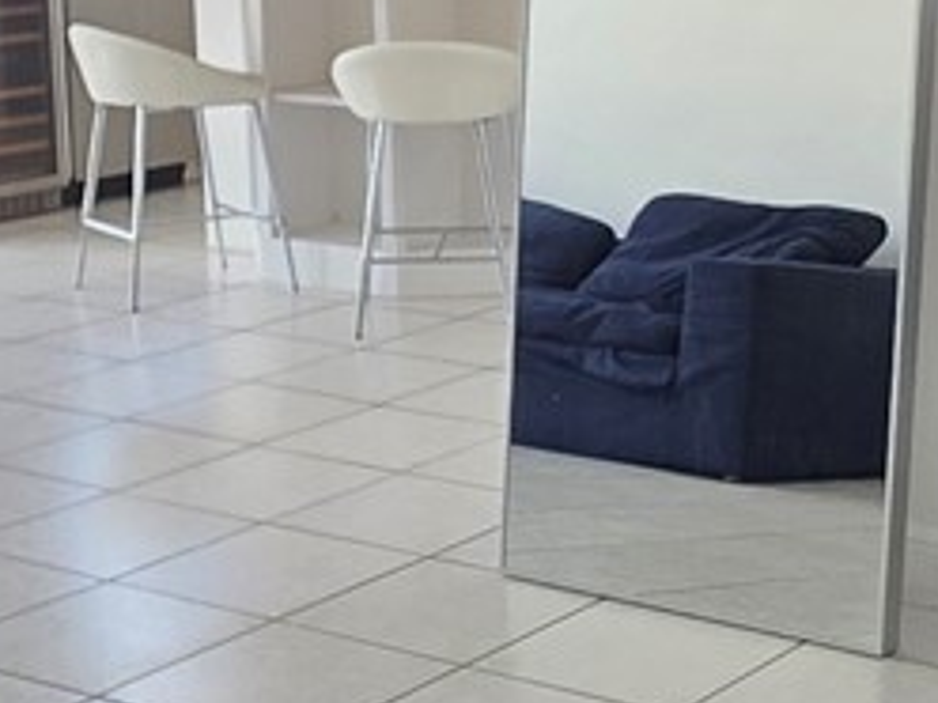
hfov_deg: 23.1
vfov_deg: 17.5
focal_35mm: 84
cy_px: 174
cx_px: 654
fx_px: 2276
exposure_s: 1/120
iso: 80
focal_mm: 2.2
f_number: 1.9
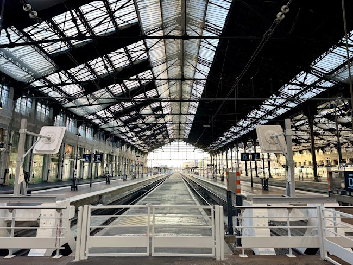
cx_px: 176
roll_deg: -0.1
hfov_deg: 71.6
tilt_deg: +9.3
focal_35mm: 24
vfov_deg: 56.8
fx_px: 245
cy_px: 132
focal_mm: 6.76
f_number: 1.78
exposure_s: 1/121
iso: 100
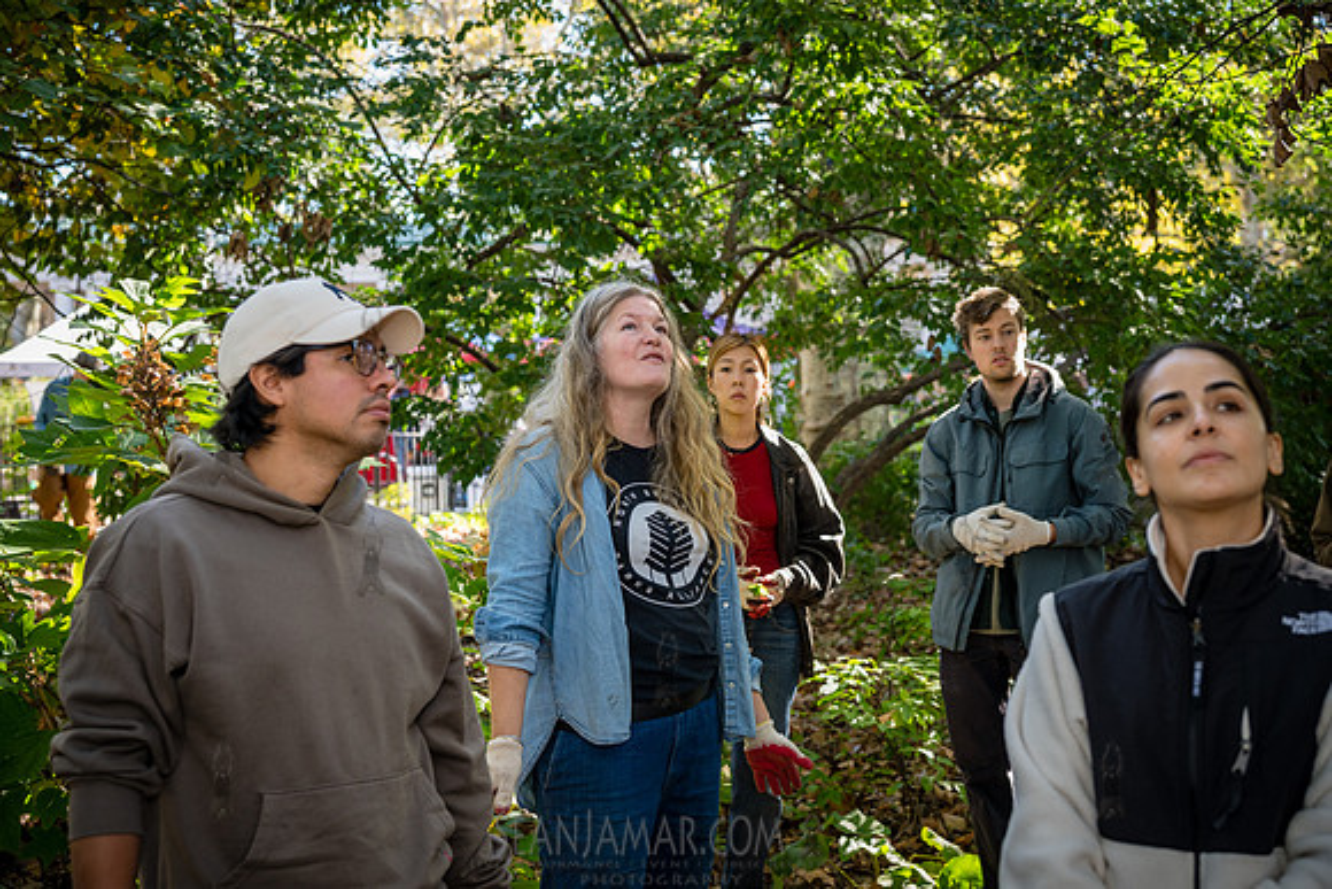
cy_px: 444
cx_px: 666
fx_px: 1665
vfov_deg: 29.9
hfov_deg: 43.6
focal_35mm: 45
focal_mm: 45
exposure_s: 1/200
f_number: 4
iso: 500
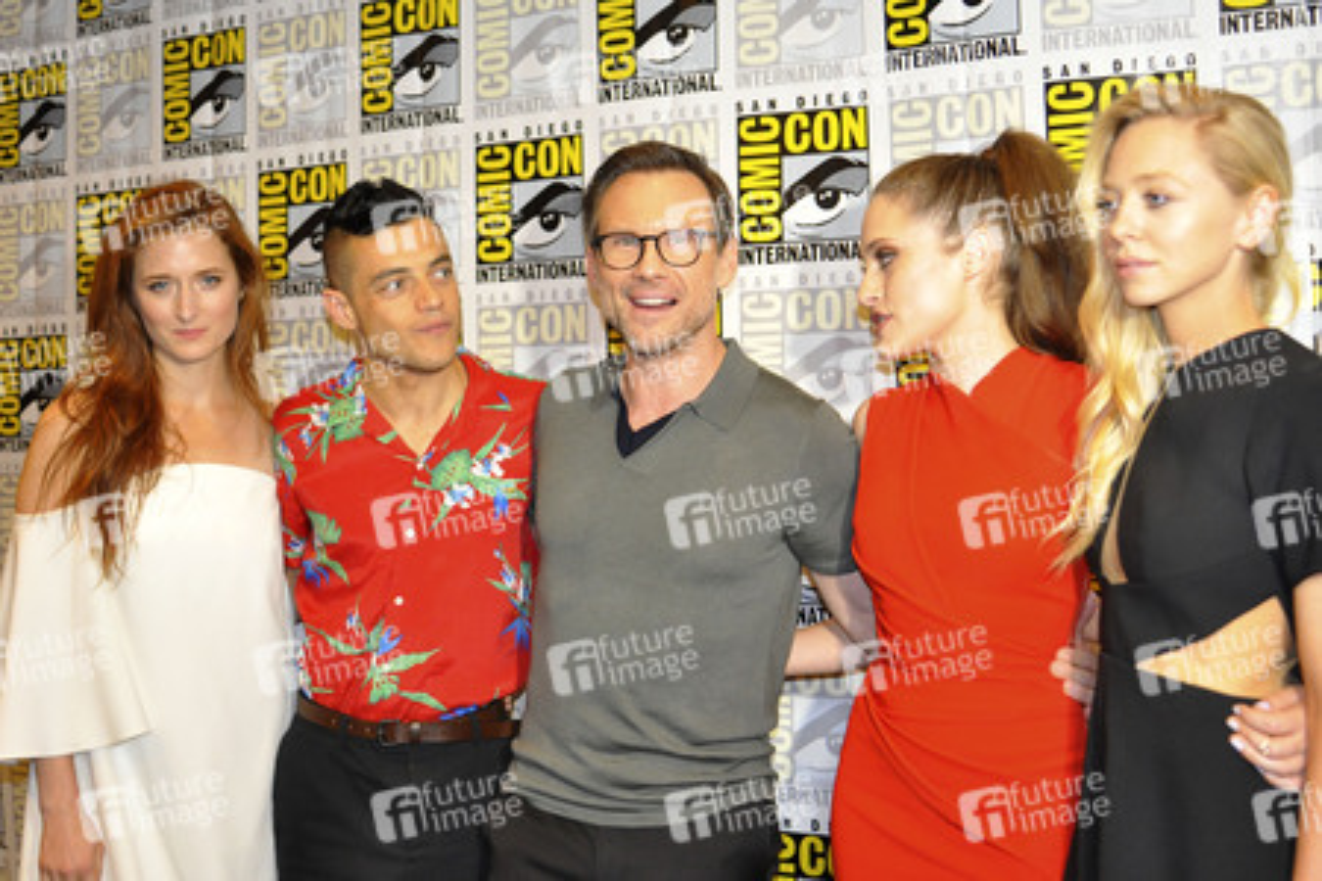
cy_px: 440
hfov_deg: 53.1
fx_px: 1322
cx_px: 661
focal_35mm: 36
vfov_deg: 36.9
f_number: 4.5
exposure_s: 1/60
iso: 1000
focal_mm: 24
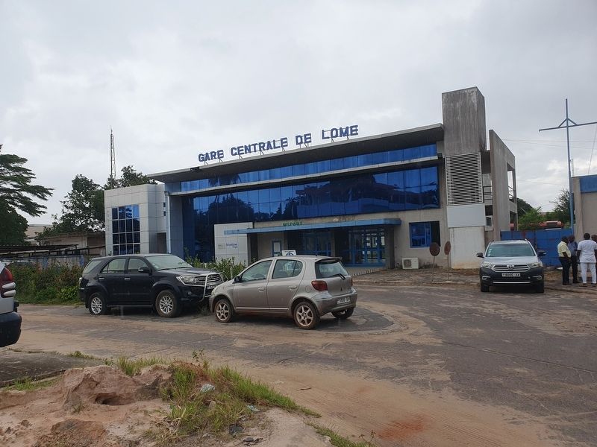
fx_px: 448
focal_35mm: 26
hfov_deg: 67.3
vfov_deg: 53.1
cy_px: 224
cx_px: 298
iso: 50
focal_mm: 4.32
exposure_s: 1/530
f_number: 2.4
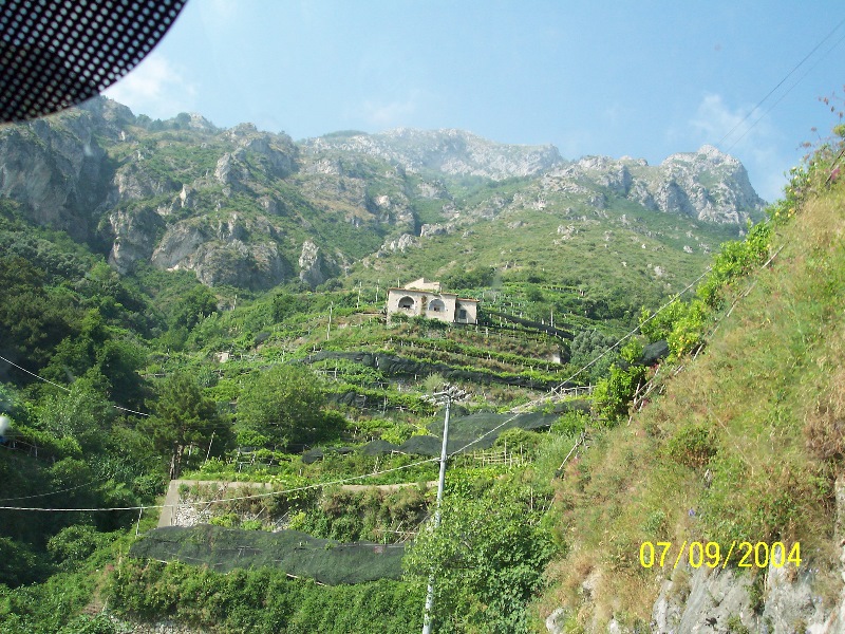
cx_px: 422
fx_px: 928
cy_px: 317
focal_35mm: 38
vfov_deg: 37.7
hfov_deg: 49.0
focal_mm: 8
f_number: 4.8
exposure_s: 1/250
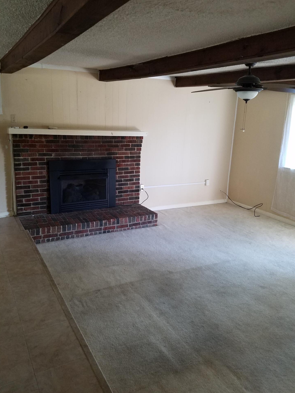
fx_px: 307
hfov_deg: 51.3
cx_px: 151
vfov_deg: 65.3
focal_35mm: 27
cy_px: 194
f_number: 1.7
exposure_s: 1/50
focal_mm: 4.2
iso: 200
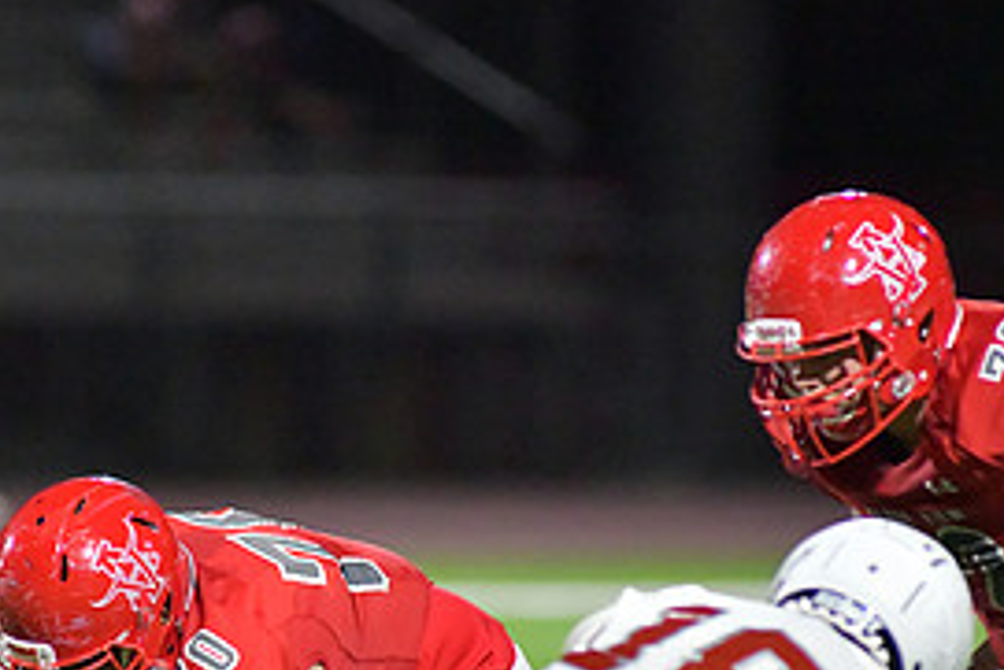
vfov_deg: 2.1
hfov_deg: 3.2
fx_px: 17886
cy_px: 709
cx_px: 245
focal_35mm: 641
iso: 11400
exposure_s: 1/1250
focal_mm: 300
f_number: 4
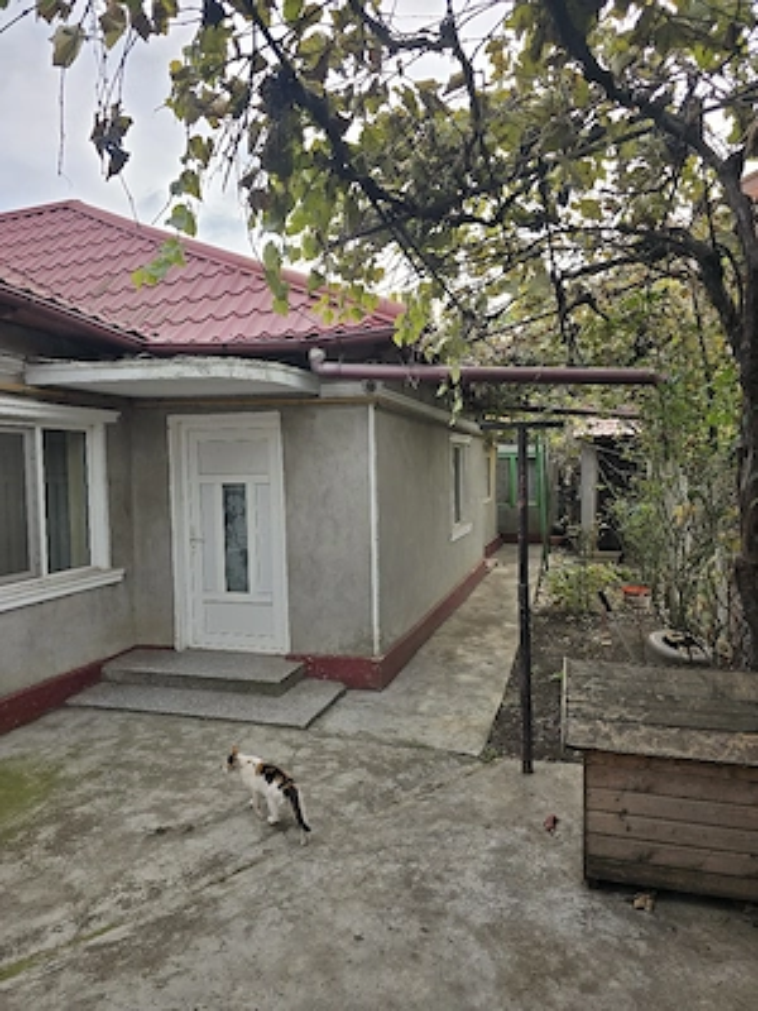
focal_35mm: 23
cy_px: 506
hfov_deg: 58.9
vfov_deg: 73.9
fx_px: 672
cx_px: 379
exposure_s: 1/625
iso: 12
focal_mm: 6.3
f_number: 1.7
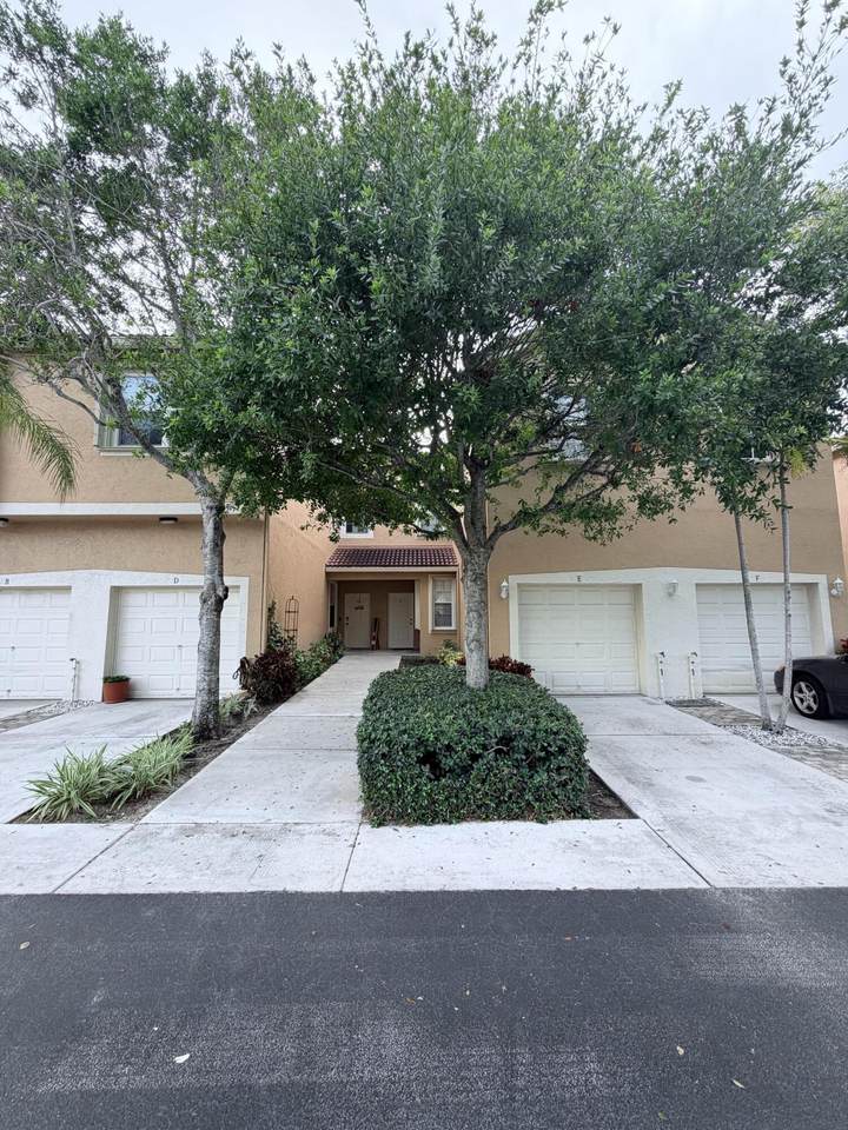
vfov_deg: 102.1
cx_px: 424
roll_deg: -0.1
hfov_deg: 85.7
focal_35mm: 14
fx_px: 457
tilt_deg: +6.2
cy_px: 565
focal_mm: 2.22
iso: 80
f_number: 2.2
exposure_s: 1/121
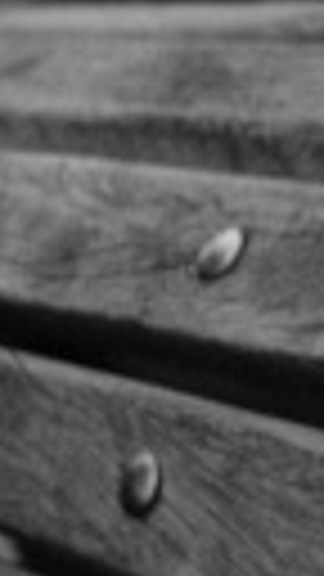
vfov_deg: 13.3
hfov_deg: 7.0
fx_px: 2444
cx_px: -549
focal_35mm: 160
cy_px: 25
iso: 400
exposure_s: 1/8000
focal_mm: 23
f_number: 2
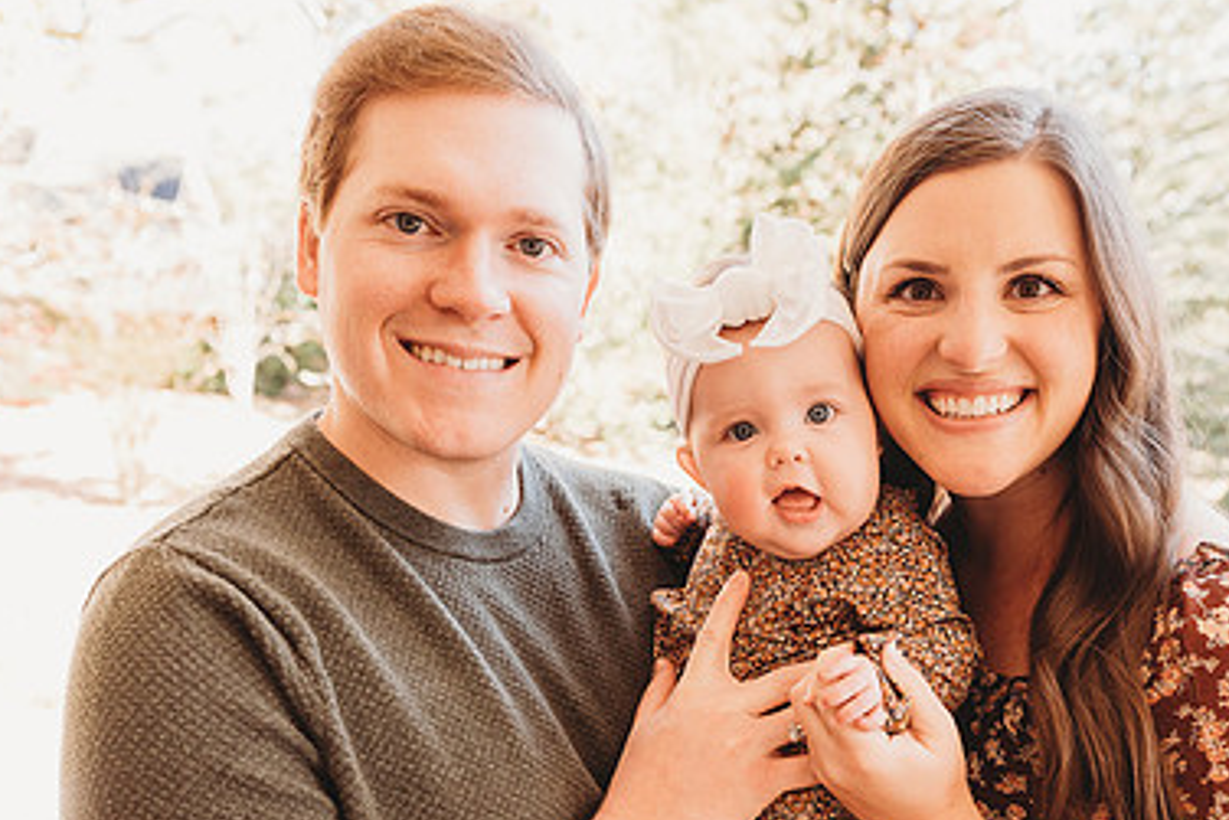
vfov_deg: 35.2
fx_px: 1264
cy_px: 609
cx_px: 742
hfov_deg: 51.5
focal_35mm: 37
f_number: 4.5
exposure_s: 1/125
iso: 400
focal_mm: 24
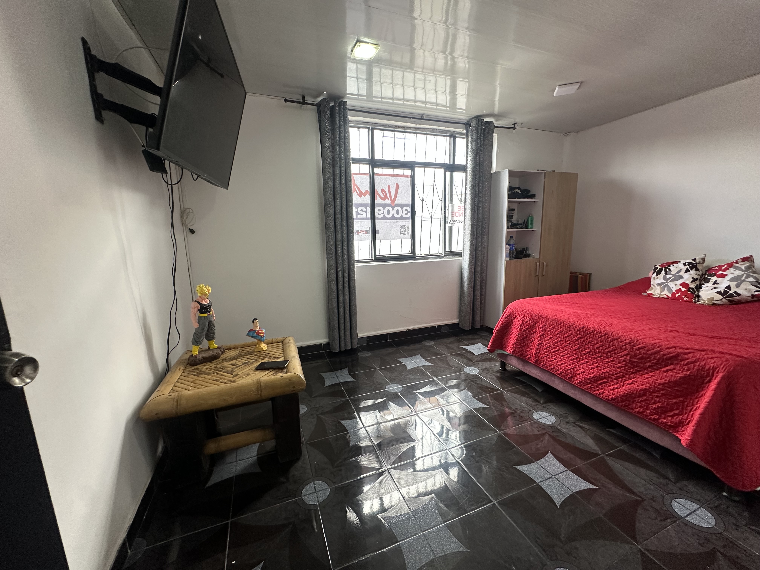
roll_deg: +1.3
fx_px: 307
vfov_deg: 85.7
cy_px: 285
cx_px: 380
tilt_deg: -10.0
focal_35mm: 14
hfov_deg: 102.1
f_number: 2.2
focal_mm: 2.22
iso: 250
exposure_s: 1/120
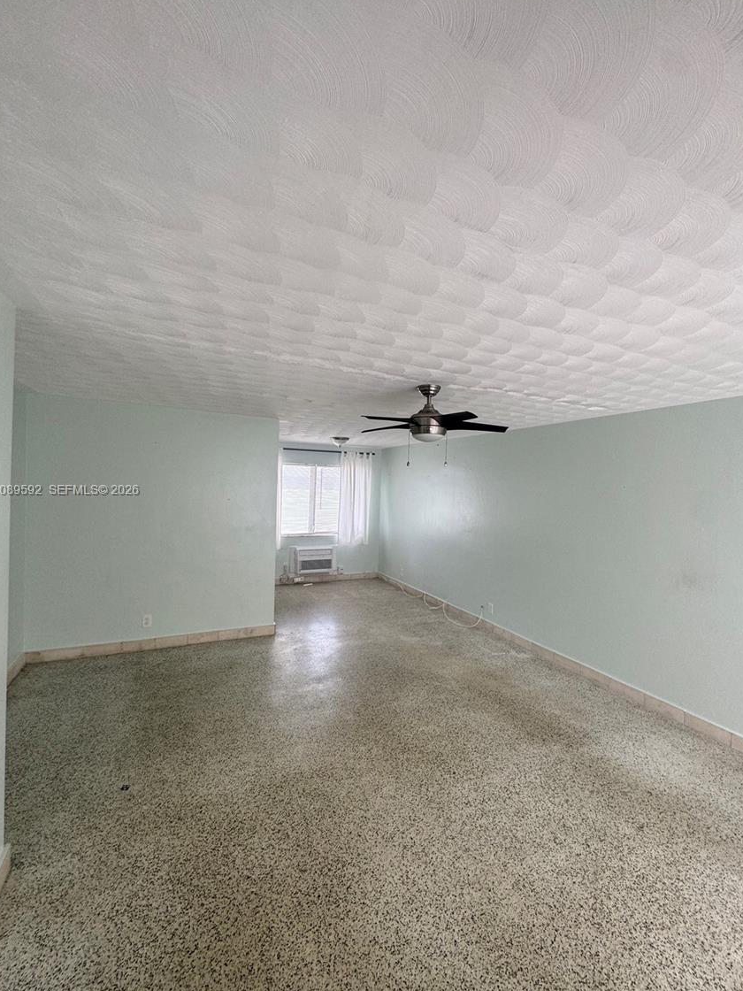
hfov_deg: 81.7
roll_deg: -1.3
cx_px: 373
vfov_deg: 98.2
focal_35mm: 15
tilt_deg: -1.1
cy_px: 491
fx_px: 429
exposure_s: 1/99
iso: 125
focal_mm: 2.22
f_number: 2.2
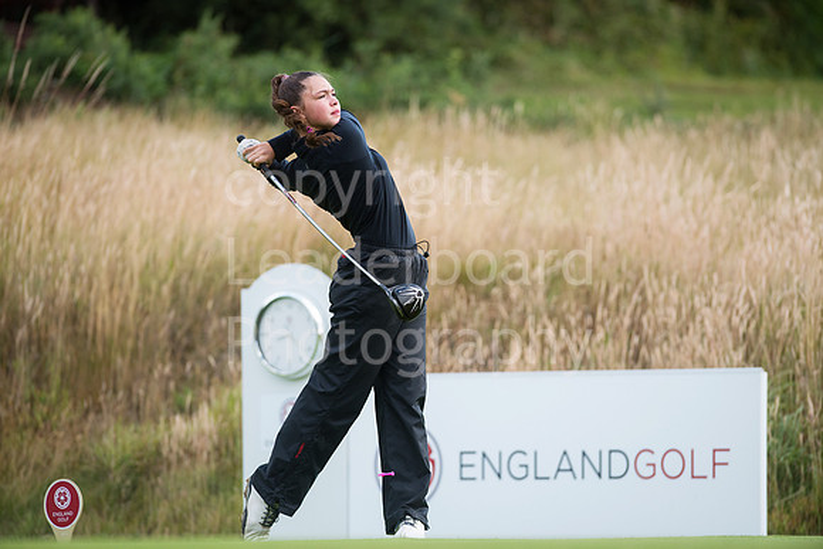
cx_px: 412
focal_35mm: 300
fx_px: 6860
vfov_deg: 4.6
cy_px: 274
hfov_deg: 6.9
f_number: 4.5
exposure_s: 1/2000
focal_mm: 300
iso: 1000
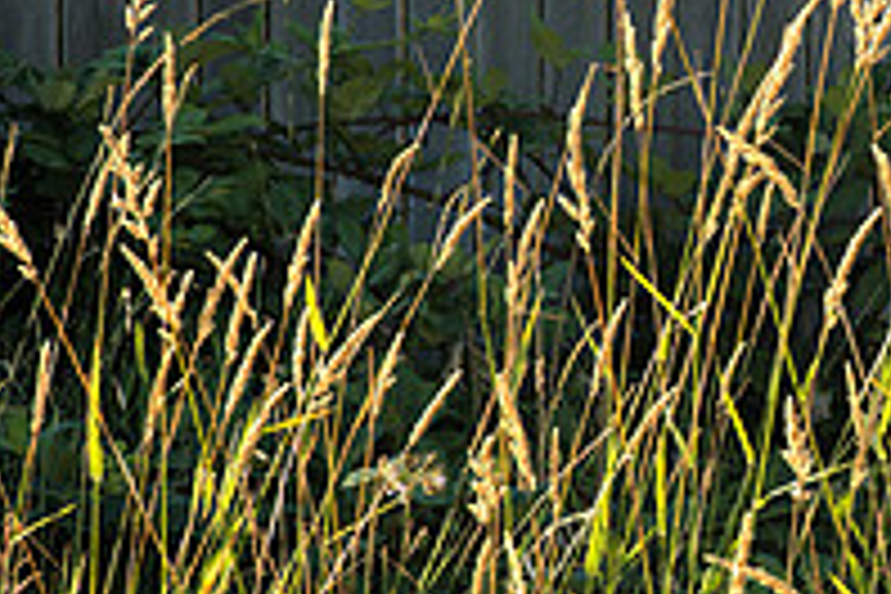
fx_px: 14156
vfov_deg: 2.4
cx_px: 1048
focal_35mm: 572
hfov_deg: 3.6
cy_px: 380
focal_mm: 195
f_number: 11
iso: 400
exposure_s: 1/100
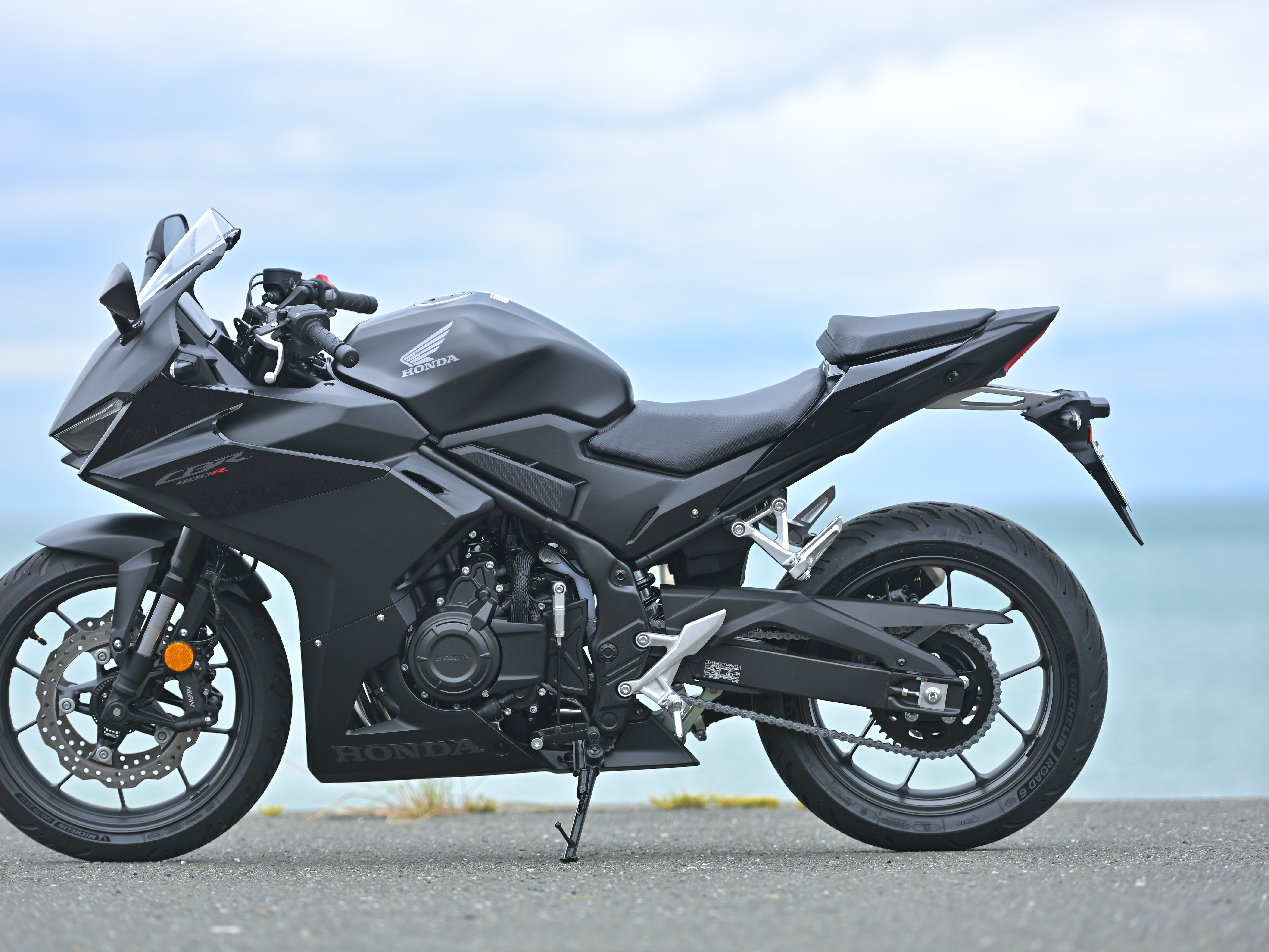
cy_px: 477
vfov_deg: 9.8
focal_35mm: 152
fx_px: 5573
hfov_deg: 13.0
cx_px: 556
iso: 80
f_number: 3.5
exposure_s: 1/640
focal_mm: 140
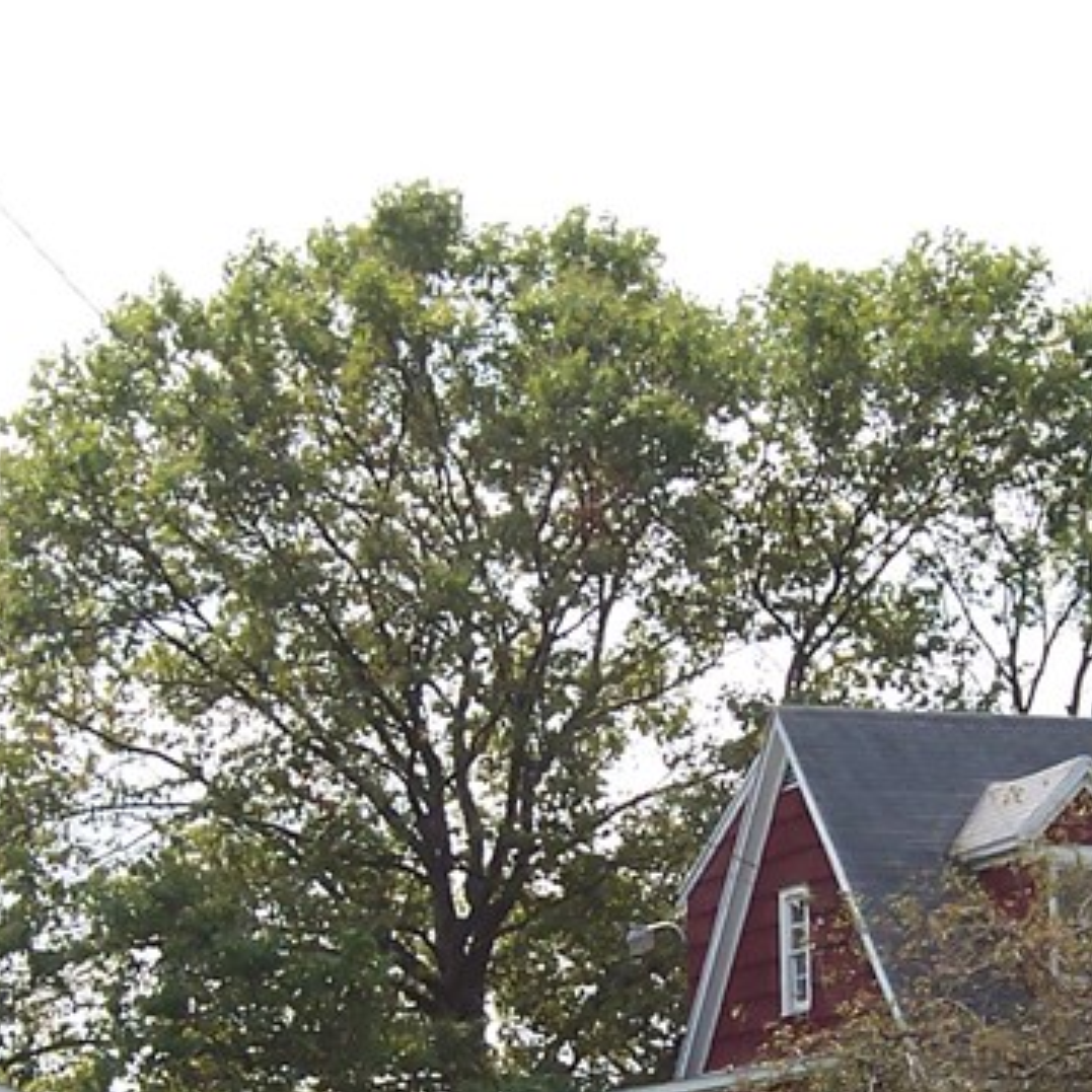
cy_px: 806
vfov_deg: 13.3
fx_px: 4675
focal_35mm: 131
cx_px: 687
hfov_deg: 13.3
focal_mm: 8
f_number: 4.8
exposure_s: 1/500
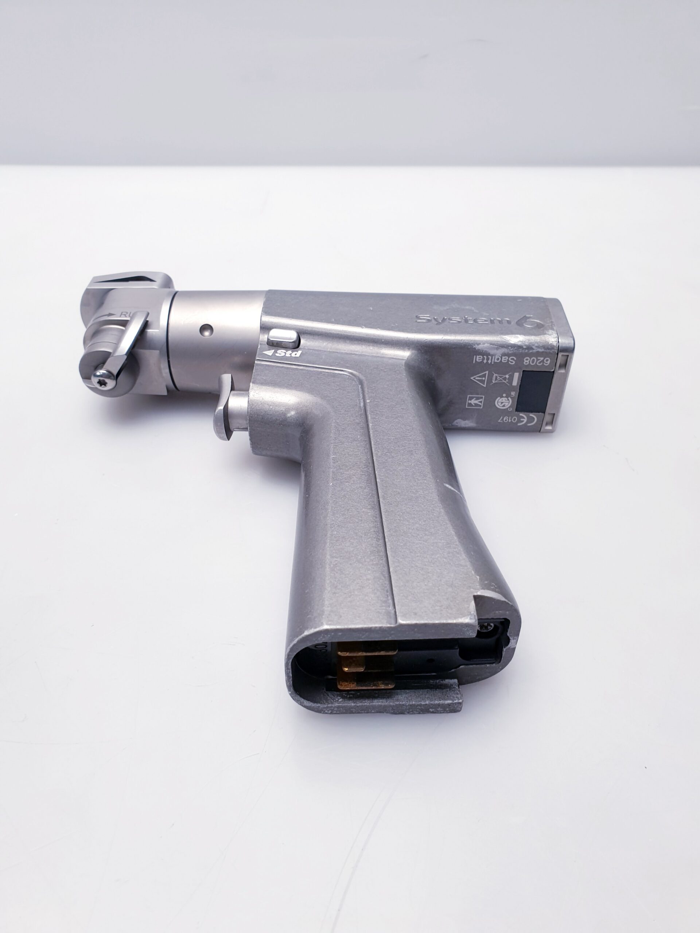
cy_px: 466
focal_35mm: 26
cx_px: 350
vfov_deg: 67.3
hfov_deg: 53.1
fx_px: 701
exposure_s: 1/50
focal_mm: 4.3
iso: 80
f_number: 2.4
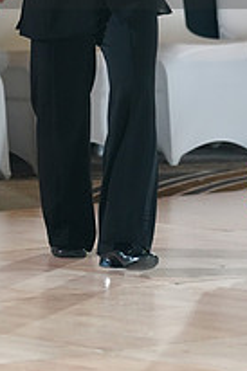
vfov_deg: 5.6
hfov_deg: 3.8
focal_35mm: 364
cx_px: 244
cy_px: -50
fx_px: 3752
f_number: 2.8
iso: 3200
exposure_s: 1/400
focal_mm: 129
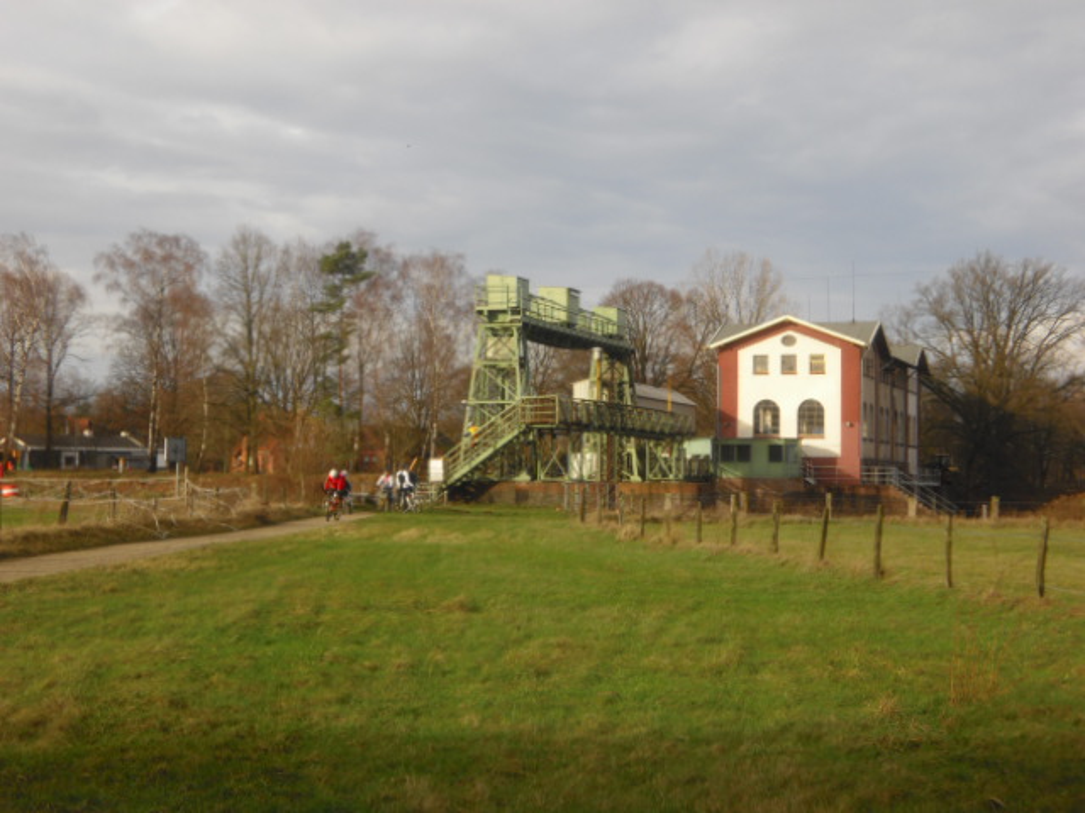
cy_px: 406
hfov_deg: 34.9
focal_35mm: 55
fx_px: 1724
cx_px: 542
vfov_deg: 26.6
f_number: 3.7
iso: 64
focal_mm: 9.3
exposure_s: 1/250
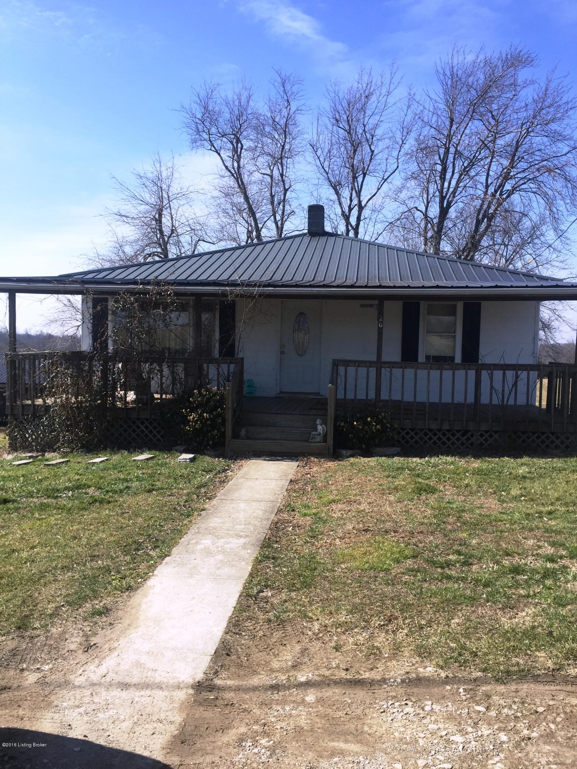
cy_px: 384
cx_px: 288
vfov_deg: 61.7
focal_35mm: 29
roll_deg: -0.2
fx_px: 645
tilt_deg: -2.6
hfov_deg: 48.2
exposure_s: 1/1582
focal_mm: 4.15
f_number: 2.2
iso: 32
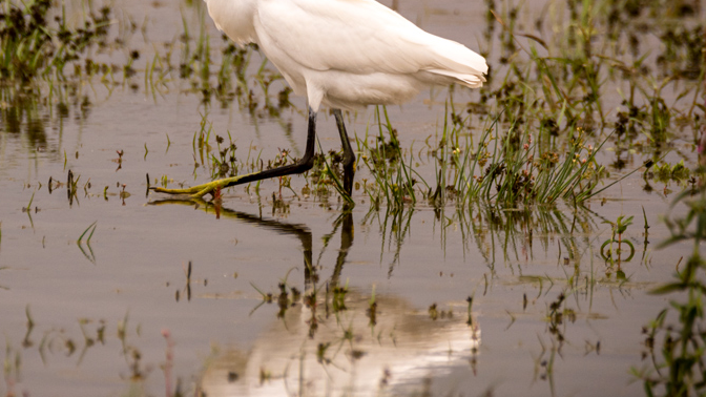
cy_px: 125
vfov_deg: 0.8
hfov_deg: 1.5
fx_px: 27575
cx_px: 216
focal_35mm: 1473
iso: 450
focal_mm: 600
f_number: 7.1
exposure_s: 1/500
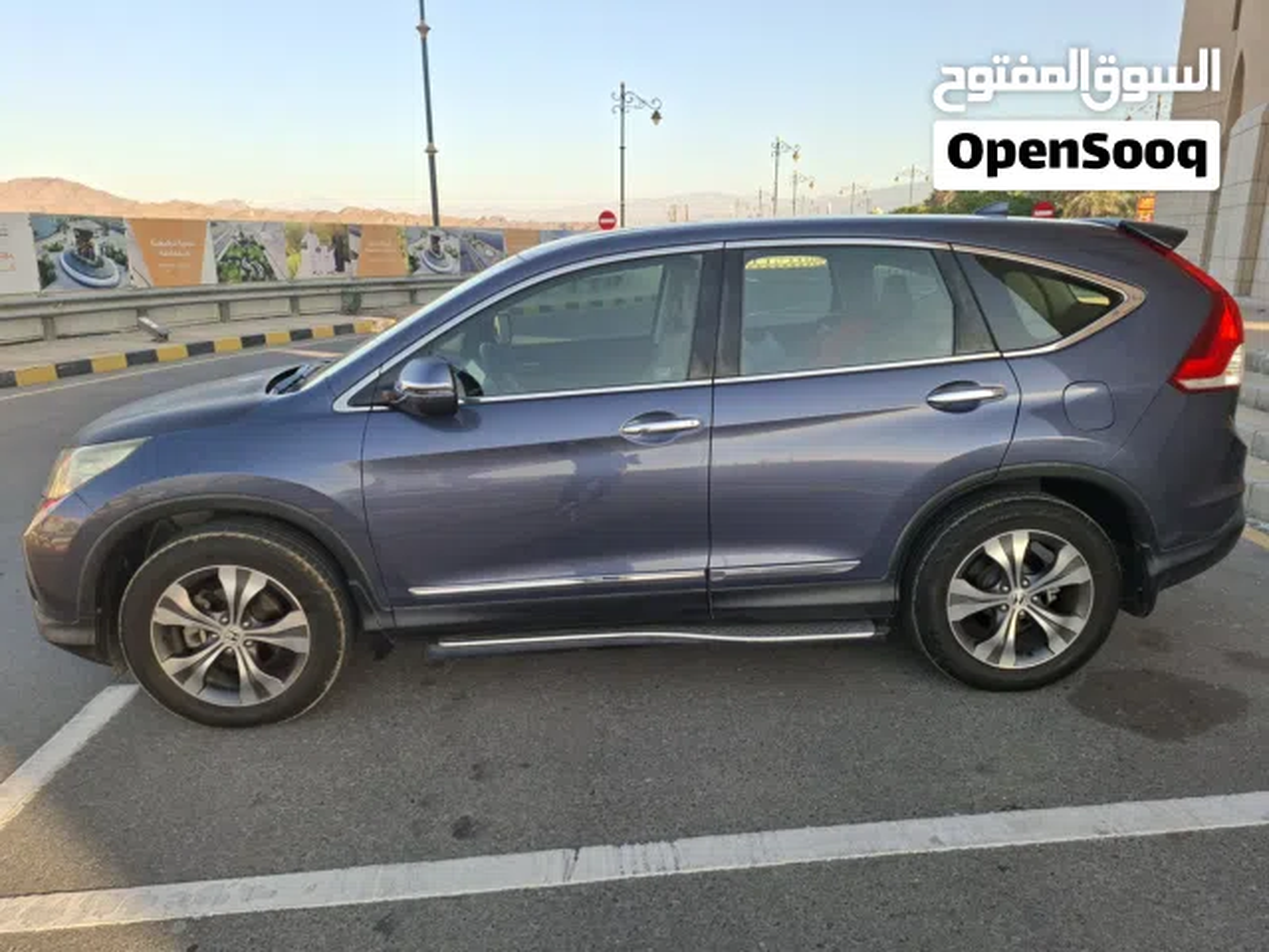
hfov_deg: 73.9
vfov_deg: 58.9
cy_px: 476
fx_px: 843
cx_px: 634
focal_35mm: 23
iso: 50
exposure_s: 1/654
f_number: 1.8
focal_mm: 5.54
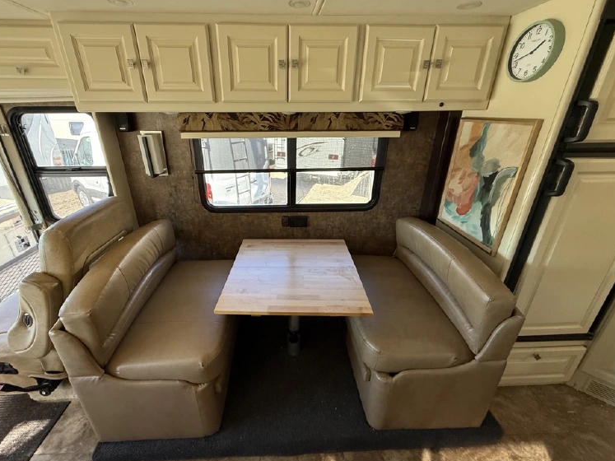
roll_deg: +0.3
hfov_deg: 98.1
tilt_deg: -20.0
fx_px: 266
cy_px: 220
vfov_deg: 81.7
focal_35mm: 15
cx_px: 291
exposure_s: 1/99
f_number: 2.2
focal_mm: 2.22
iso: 200
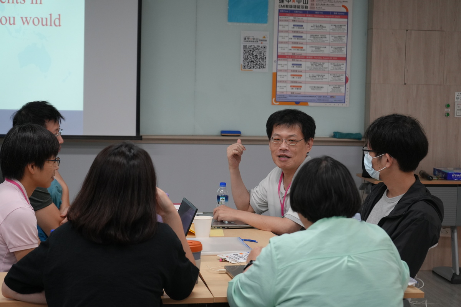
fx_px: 896
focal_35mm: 70
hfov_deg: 28.8
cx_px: 230
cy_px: 154
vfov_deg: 19.5
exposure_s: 1/160
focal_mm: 70
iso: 2000
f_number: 5.6
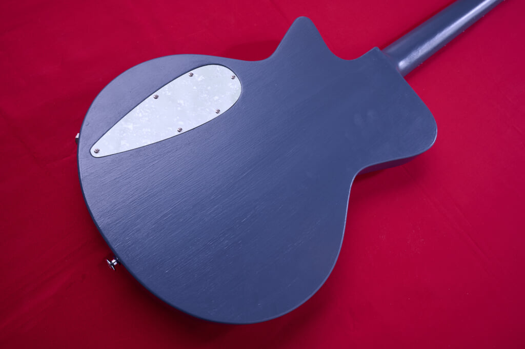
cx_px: 262
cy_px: 174
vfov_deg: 38.8
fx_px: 495
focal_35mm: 34
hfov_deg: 55.8
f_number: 8
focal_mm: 34
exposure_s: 1/125
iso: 400
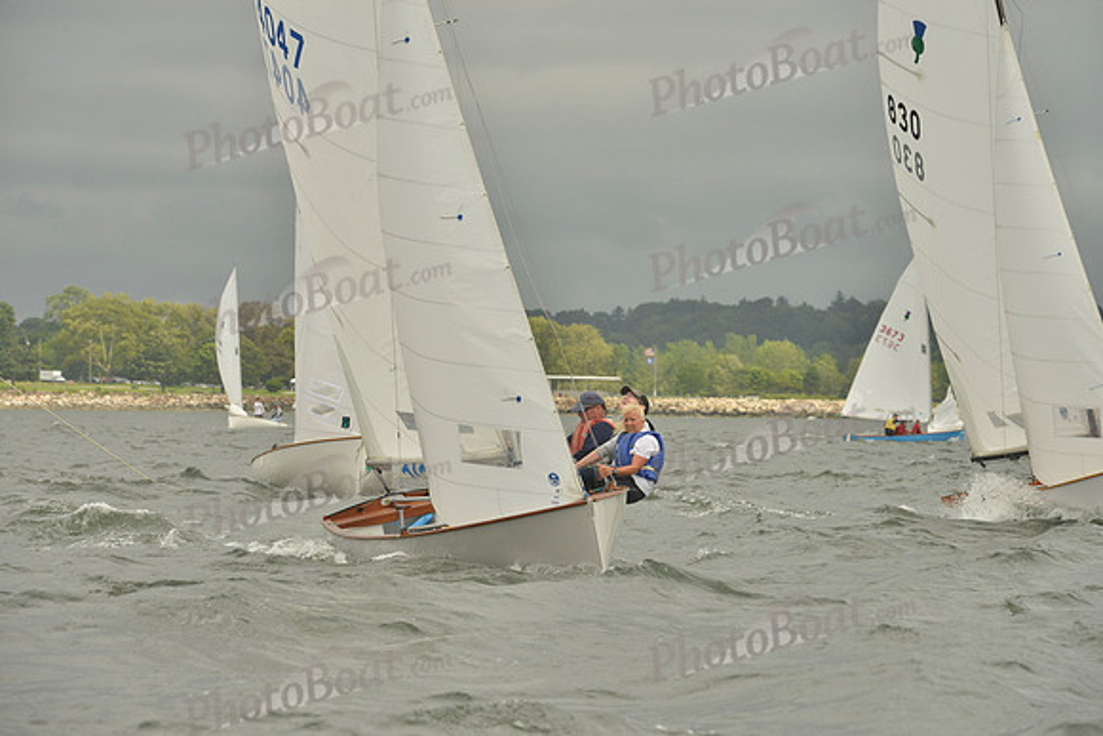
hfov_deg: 13.2
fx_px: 4750
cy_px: 368
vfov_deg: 8.9
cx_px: 552
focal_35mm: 155
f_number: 10
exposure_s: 1/1250
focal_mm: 155
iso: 400
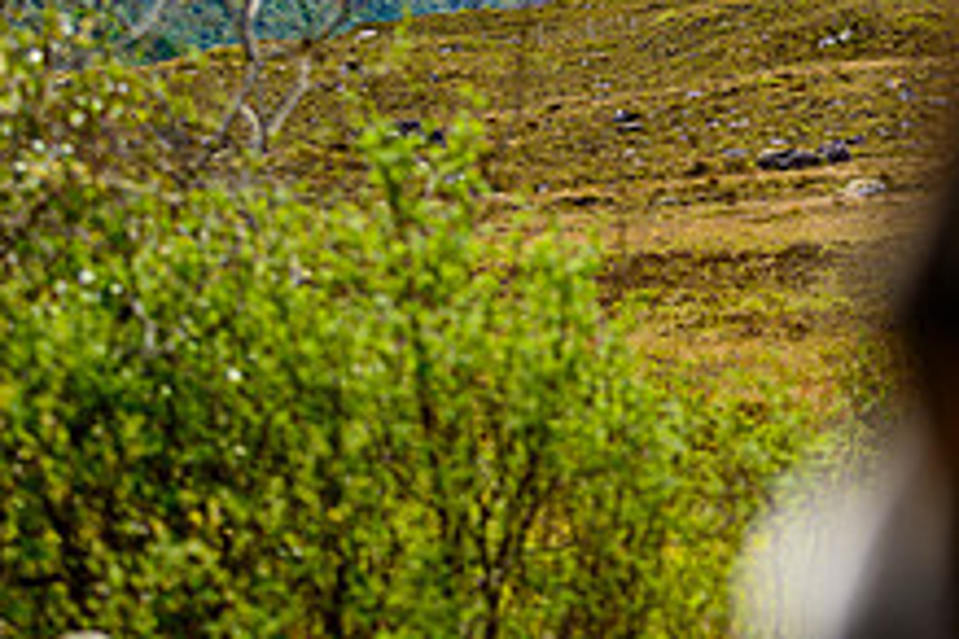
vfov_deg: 7.4
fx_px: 4928
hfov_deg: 11.0
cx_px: 1042
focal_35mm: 185
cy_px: 11
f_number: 2.8
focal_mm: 70
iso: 100
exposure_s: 1/1600
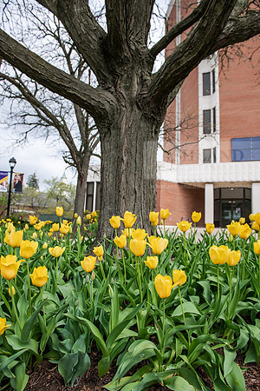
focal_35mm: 24
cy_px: 196
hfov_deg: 53.1
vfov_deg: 73.7
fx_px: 260
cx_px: 130
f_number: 5
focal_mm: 24
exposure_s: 1/250
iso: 80
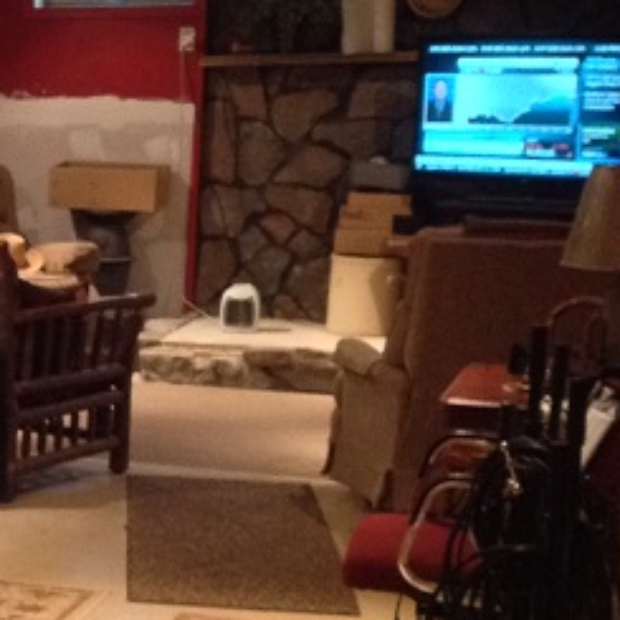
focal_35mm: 108
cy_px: 437
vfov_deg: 16.1
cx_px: -412
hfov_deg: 14.6
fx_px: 2188
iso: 400
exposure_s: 1/15
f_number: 2.4
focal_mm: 4.28
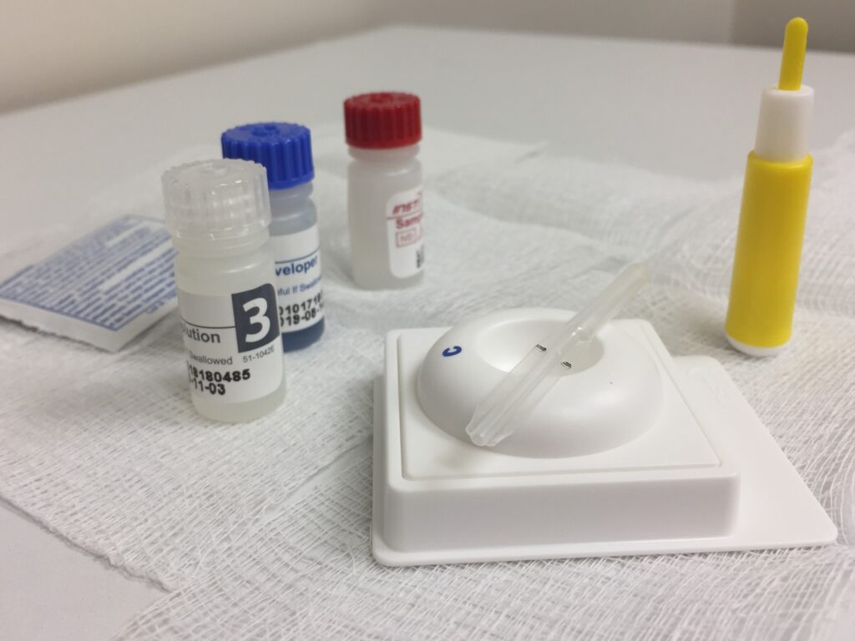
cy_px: 320
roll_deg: +0.3
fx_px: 716
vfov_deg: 48.2
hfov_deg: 61.7
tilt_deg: -25.2
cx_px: 428
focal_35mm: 29
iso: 32
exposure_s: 1/60
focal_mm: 4.15
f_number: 2.2
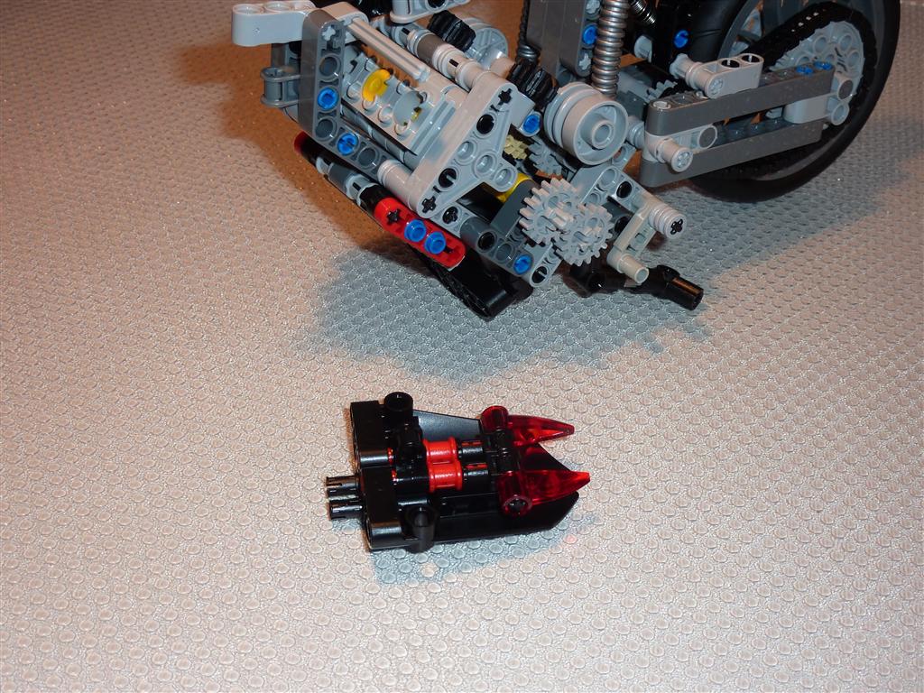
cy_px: 346
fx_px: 1281
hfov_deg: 39.7
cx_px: 462
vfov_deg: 30.3
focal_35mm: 48
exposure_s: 1/30
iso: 100
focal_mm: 7.9
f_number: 3.8
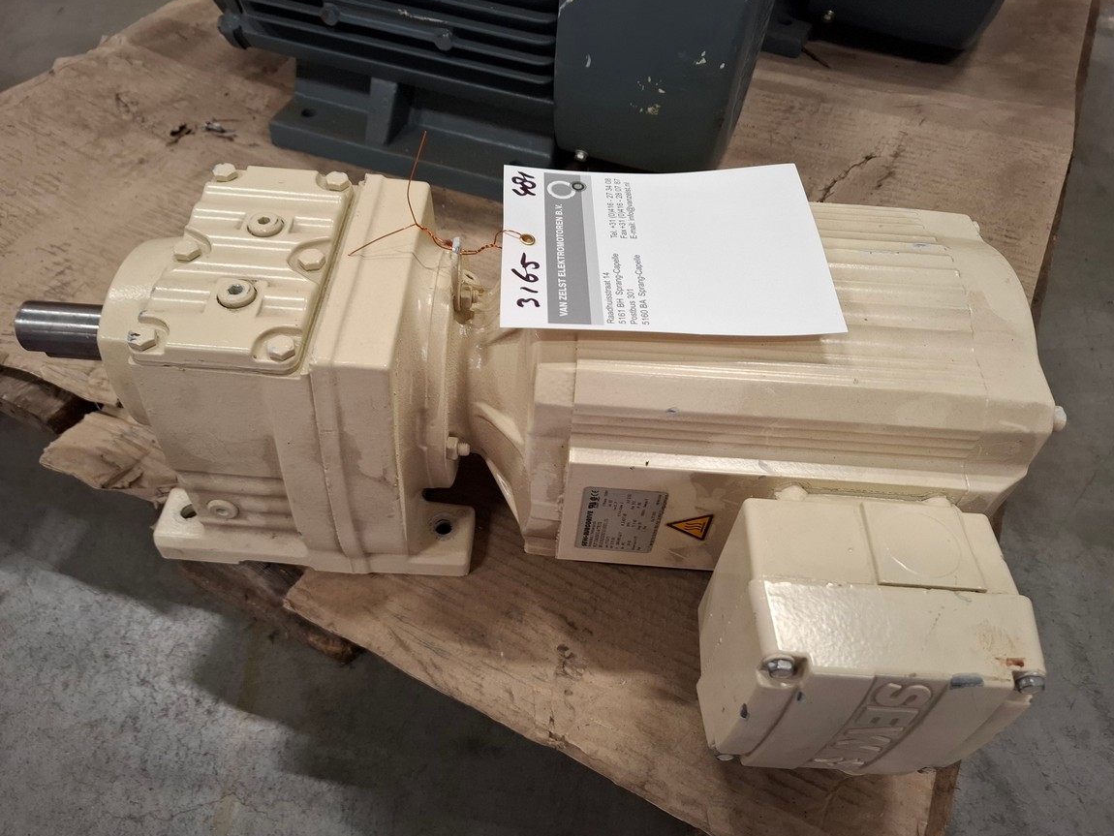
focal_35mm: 24
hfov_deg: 71.6
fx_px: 773
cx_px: 550
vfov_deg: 56.8
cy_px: 426
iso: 250
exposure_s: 1/50
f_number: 1.8
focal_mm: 5.54
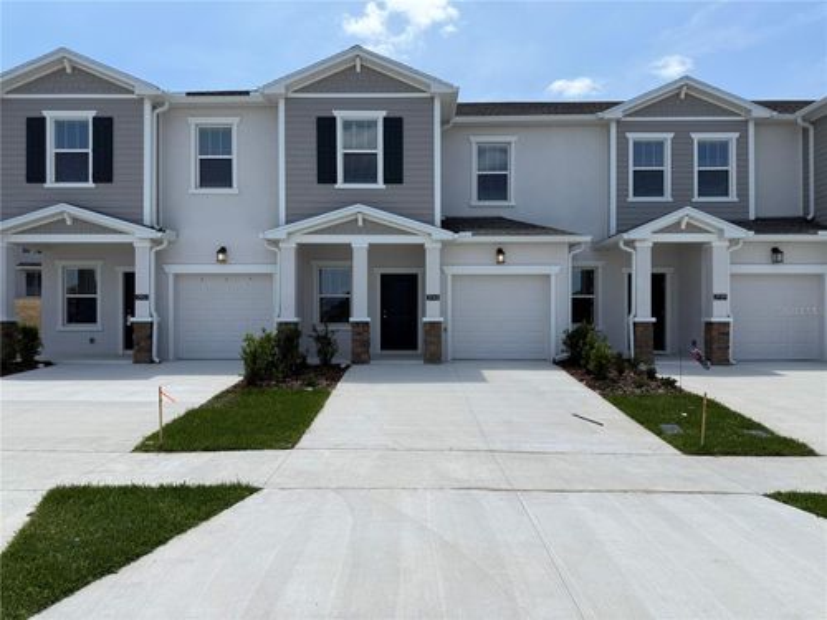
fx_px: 573
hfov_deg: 71.6
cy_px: 310
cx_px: 414
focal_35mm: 24
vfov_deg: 56.8
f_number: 1.78
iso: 80
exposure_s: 1/6711
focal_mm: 6.76
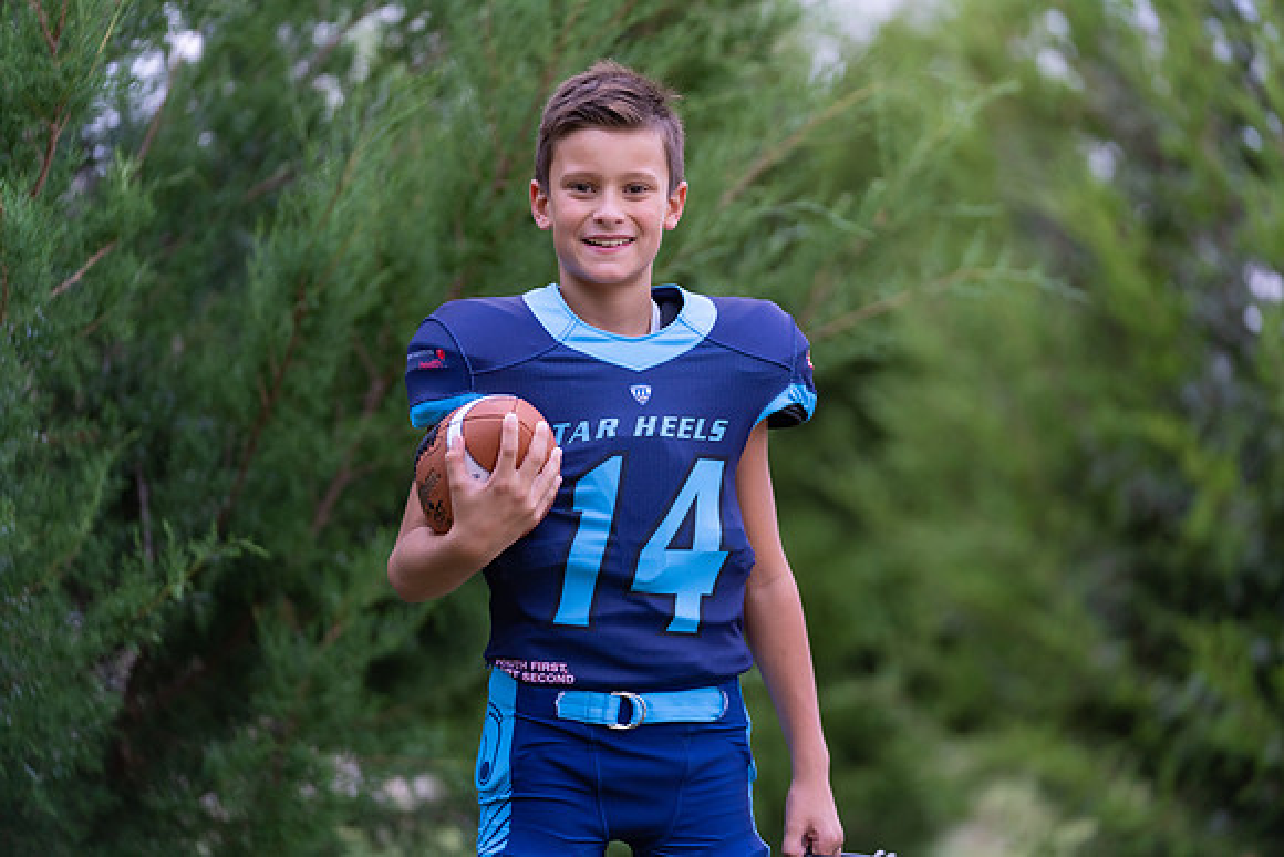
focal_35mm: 144
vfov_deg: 9.5
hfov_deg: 14.2
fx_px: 5137
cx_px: 642
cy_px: 428
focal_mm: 144
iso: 800
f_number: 2.8
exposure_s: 1/320
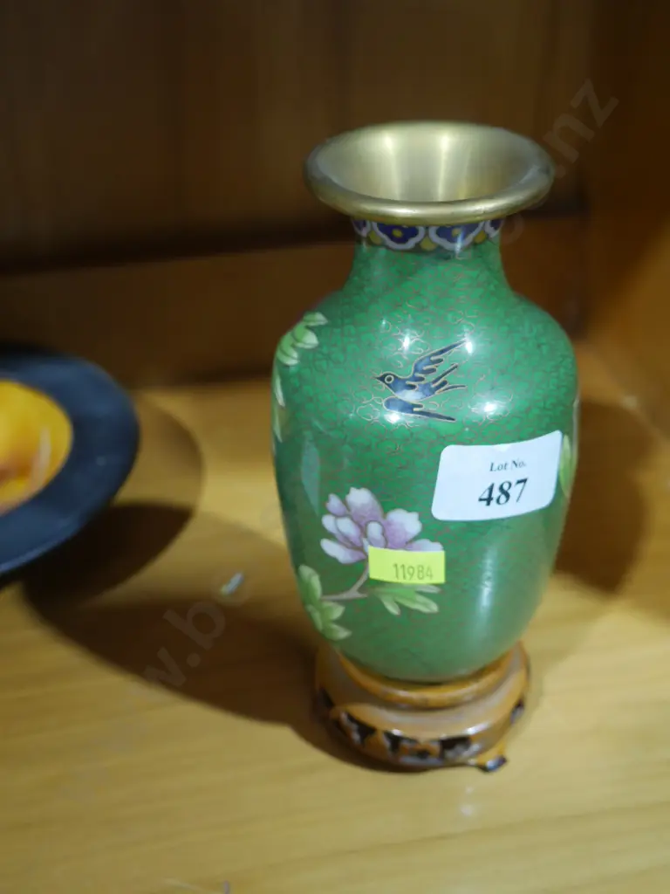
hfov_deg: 32.9
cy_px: 447
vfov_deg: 42.9
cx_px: 335
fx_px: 1136
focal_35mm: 44
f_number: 4.7
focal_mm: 22
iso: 1250
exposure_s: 1/60
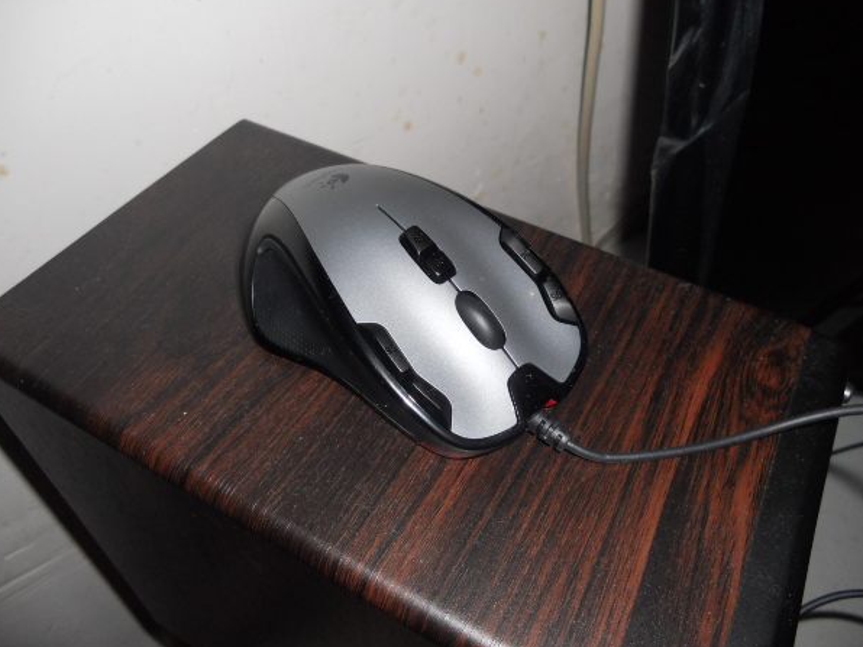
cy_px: 308
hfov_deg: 61.6
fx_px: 723
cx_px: 445
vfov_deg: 48.2
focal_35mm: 29
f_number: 8
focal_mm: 4.9
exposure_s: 1/25
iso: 200
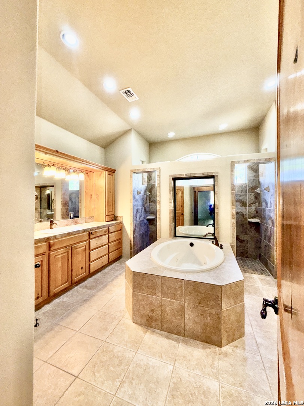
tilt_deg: -0.2
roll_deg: +0.3
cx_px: 152
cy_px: 203
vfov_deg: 102.1
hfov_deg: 85.7
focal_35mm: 14
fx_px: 164
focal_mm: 2.22
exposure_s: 1/60
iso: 64
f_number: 2.2
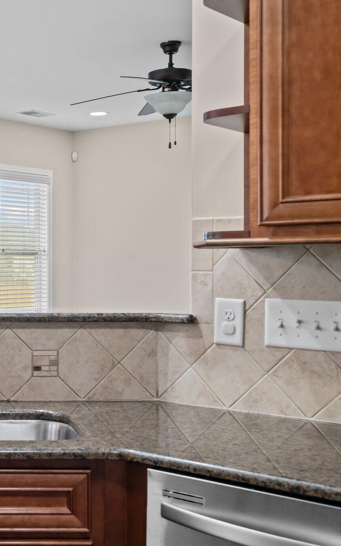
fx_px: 803
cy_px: 273
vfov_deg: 37.5
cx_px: -64
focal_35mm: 54
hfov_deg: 22.2
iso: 500
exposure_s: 1/10
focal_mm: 35
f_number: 8
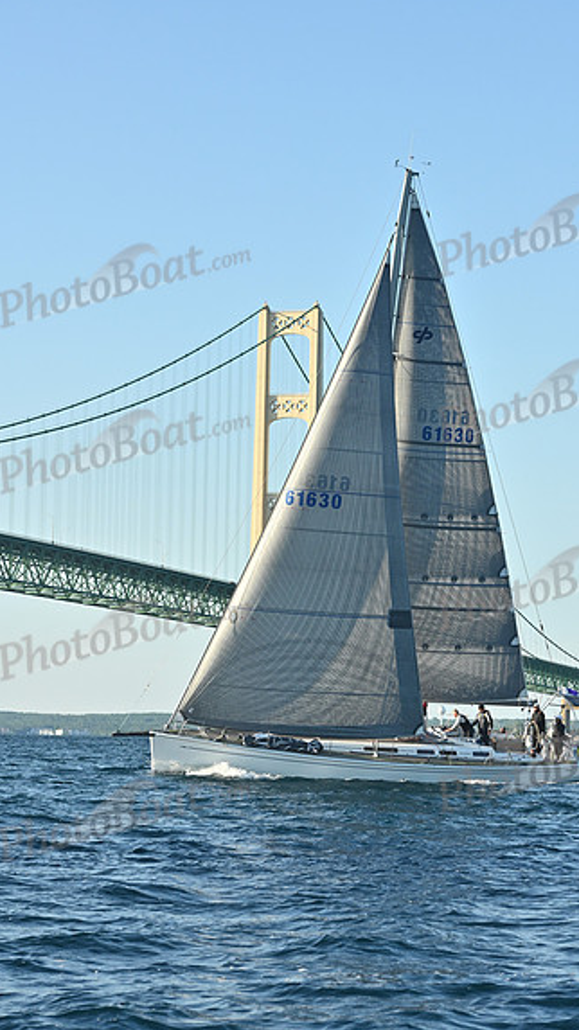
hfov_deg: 11.4
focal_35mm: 106
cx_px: 344
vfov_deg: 20.2
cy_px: 516
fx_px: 2895
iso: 800
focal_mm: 100
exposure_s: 1/1250
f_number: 9
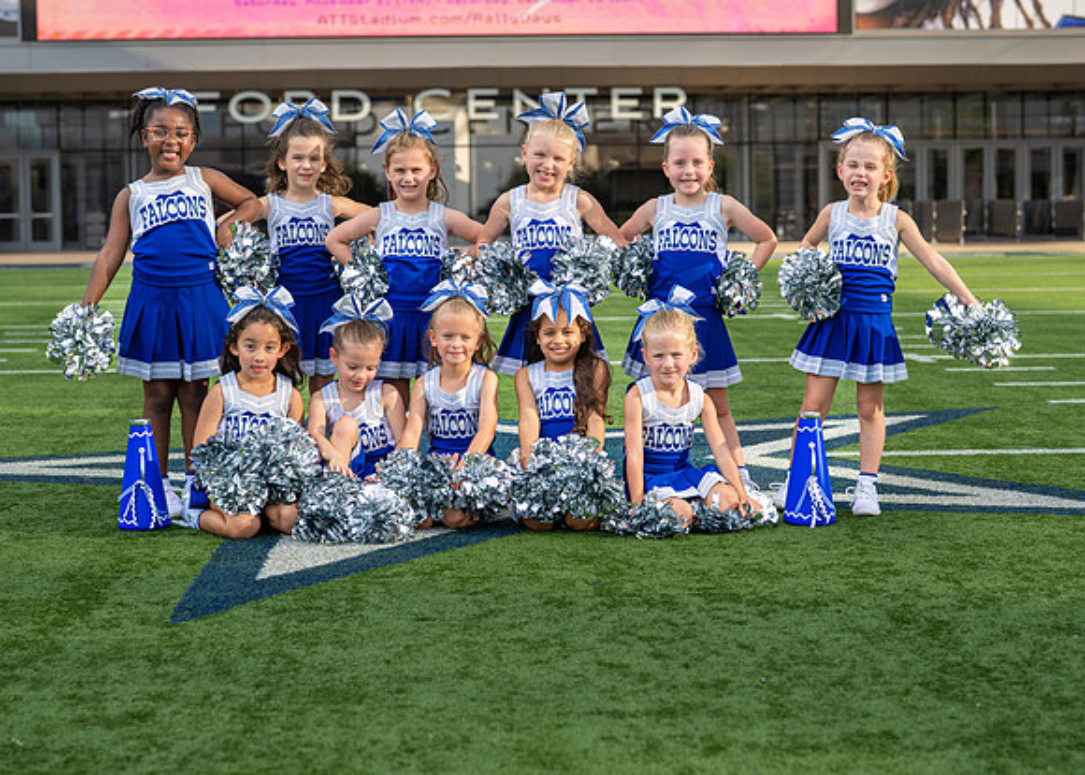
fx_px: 1978
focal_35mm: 64
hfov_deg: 30.7
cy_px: 338
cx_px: 514
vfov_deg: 22.1
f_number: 2.8
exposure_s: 1/1250
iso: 125
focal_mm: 50
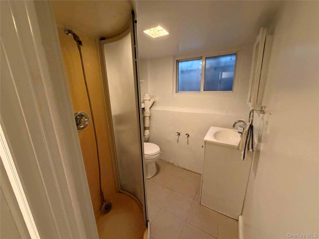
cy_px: 120
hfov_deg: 102.1
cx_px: 160
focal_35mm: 14
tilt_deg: -14.3
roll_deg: +1.6
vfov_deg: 85.7
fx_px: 129
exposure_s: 1/60
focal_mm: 2.22
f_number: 2.2
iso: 500
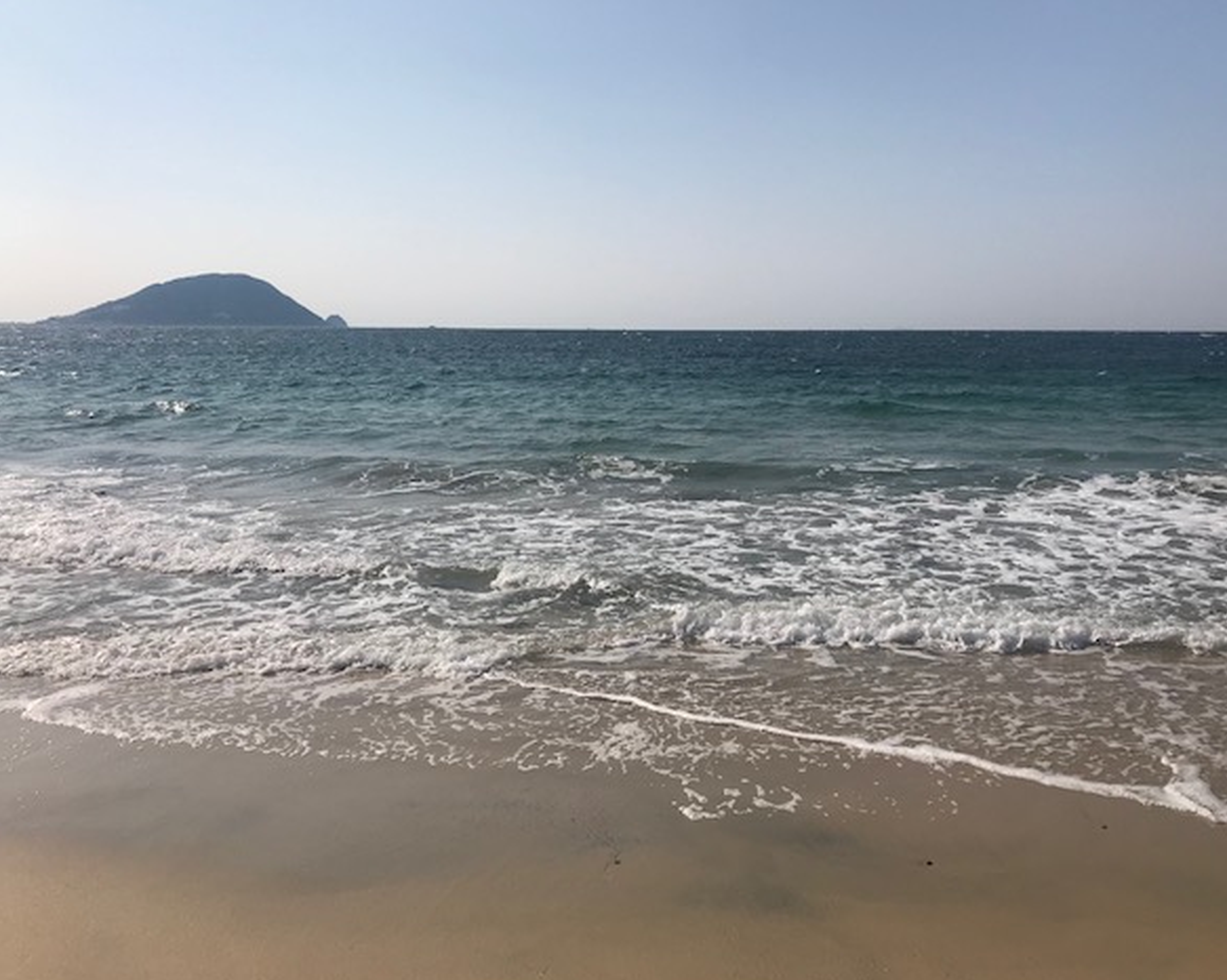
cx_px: 671
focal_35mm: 30
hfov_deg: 58.7
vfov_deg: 48.5
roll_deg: -0.6
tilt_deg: -7.7
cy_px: 486
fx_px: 1089
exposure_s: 1/8000
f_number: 1.8
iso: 25
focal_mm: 3.99
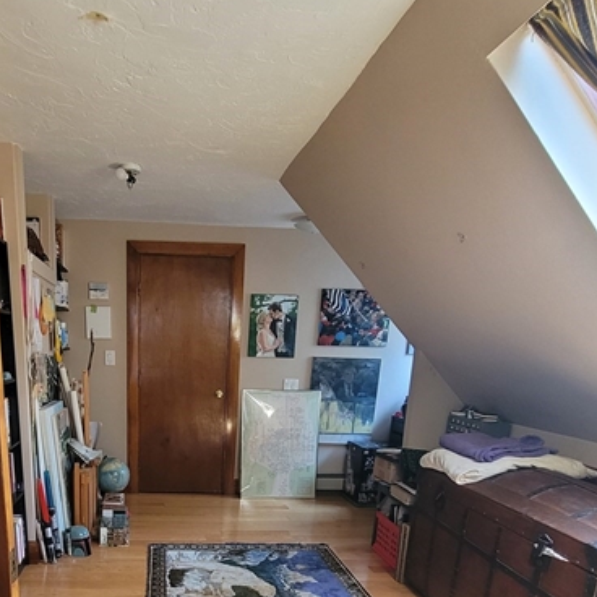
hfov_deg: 62.8
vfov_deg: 59.5
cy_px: 485
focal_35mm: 24
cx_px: 182
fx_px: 468
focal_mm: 2.2
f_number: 2.2
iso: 320
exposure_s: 1/60
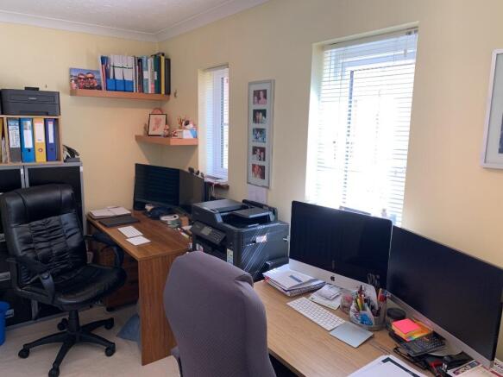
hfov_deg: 67.3
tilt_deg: -9.1
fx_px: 378
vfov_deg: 53.0
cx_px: 252
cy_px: 188
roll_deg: -1.4
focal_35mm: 26
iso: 50
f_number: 1.8
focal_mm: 4.25
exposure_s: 1/100
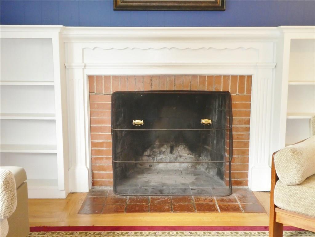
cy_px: 118
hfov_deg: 46.8
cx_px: 158
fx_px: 364
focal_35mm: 40
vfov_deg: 36.0
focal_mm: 7.2
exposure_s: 1/30
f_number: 3.8
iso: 640
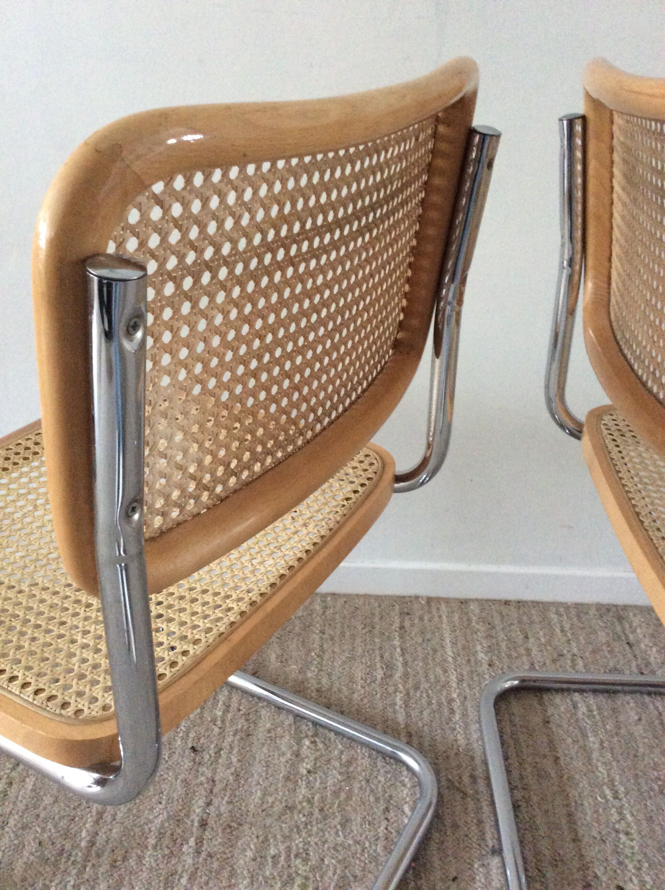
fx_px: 822
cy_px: 445
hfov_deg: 44.1
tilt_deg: -28.9
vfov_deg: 56.9
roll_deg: +0.4
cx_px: 332
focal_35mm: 32
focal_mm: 3.3
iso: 250
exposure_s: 1/17
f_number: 2.4
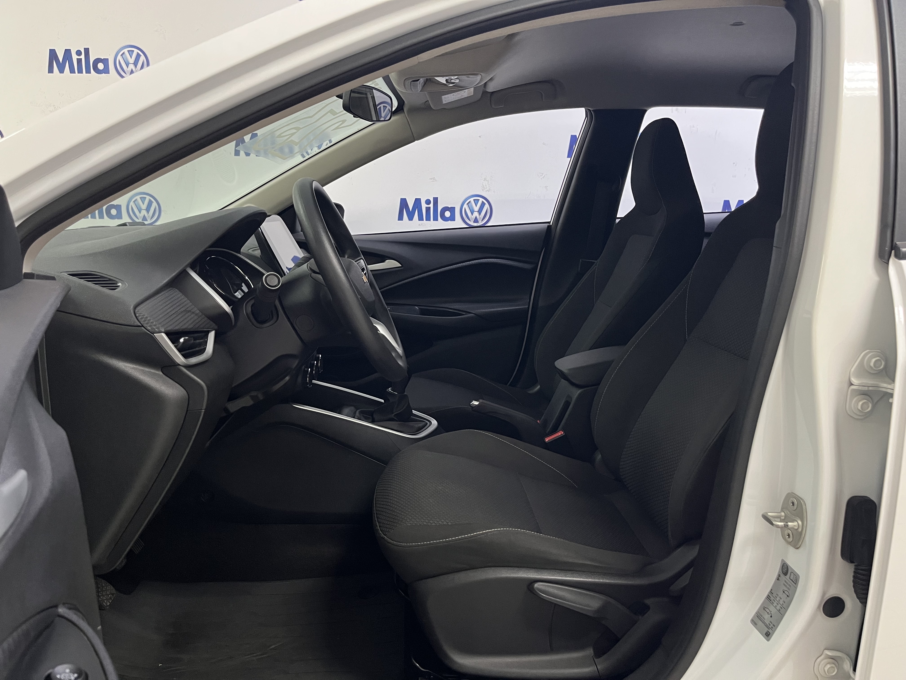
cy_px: 340
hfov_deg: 67.3
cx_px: 453
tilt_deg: -10.6
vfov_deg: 53.1
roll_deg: -0.8
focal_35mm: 26
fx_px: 680
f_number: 1.6
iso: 400
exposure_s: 1/60
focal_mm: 5.1
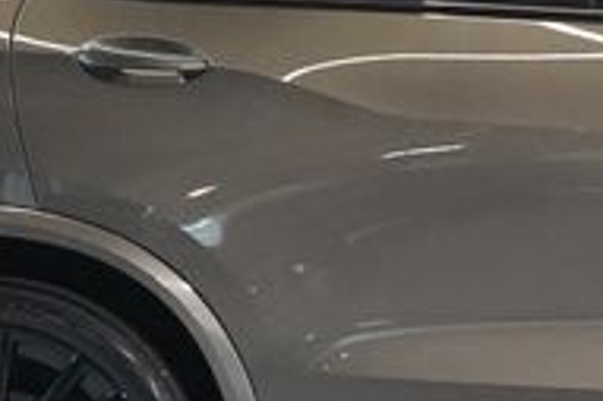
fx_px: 5472
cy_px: 194
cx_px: 783
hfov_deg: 6.3
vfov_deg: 4.2
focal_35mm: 327
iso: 5000
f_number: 5.6
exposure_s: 1/160
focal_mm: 61
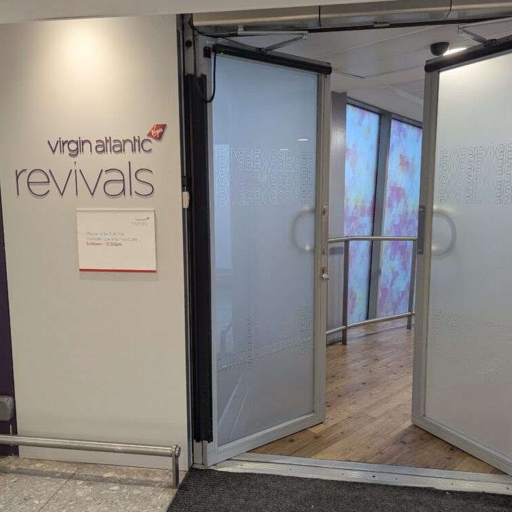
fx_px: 485
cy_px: 256
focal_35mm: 29
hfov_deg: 55.6
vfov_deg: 55.6
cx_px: 271
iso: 255
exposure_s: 1/100
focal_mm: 6.81
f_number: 1.85
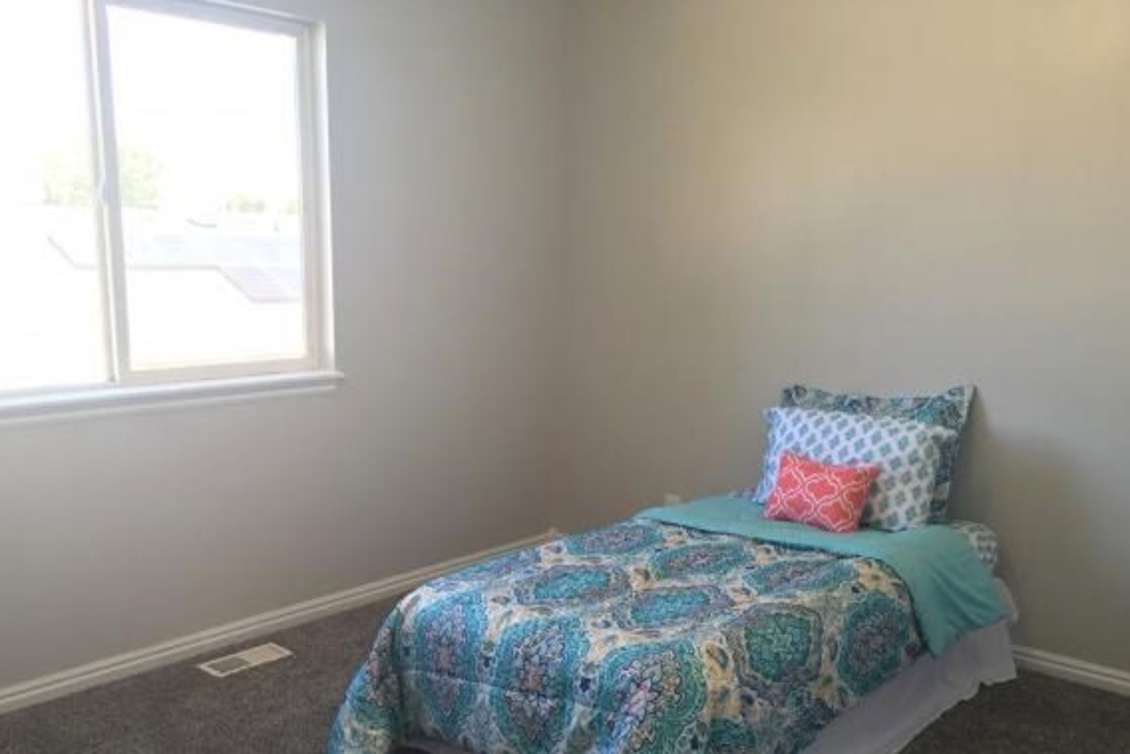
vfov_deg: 38.7
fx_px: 1067
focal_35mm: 34
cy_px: 470
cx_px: 567
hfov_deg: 55.8
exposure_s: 1/30
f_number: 2.2
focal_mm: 4.15
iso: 25
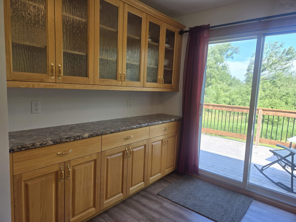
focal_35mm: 23
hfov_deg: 73.9
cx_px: 148
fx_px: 197
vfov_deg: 58.9
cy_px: 111
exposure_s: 1/120
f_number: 1.8
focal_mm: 5.4
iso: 25
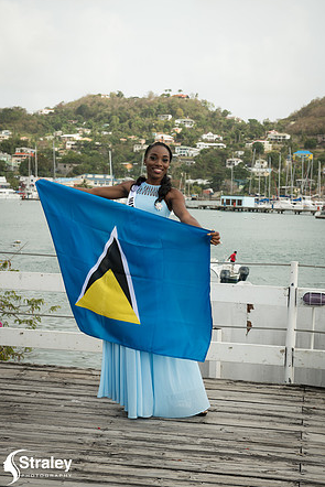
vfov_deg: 33.9
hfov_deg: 23.0
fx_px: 798
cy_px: 240
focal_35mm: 59
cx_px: 161
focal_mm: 58
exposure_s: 1/160
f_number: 7.1
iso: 100
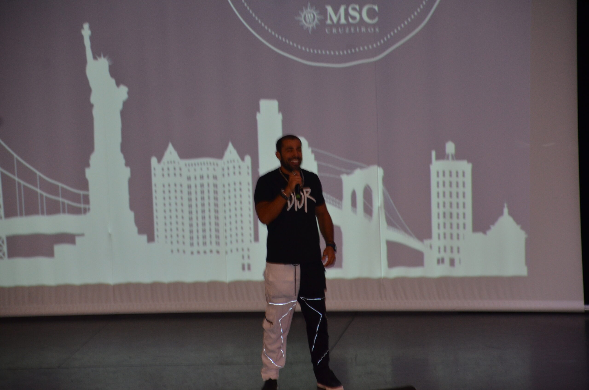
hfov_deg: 10.6
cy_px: 195
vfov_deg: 7.0
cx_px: 294
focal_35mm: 195
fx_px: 3184
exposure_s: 1/60
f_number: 5.6
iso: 800
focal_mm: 130
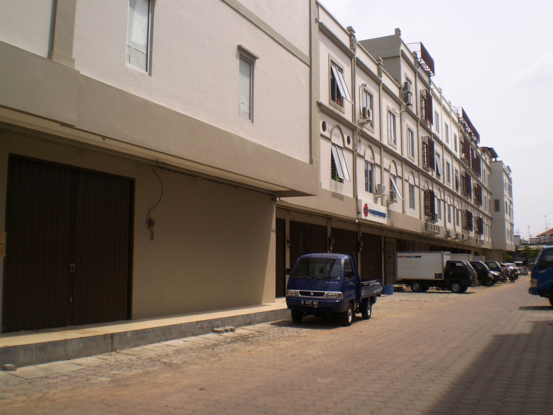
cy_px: 208
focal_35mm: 36
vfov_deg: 39.7
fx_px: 575
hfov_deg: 51.4
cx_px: 276
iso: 64
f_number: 4.6
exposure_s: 1/1000
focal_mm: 6.3
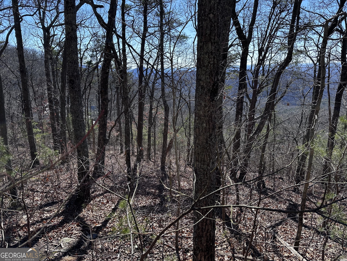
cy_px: 130
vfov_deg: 56.8
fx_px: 241
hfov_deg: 71.6
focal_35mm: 24
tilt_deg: -16.0
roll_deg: +2.0
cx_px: 174
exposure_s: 1/1473
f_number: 1.78
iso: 80
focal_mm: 6.86
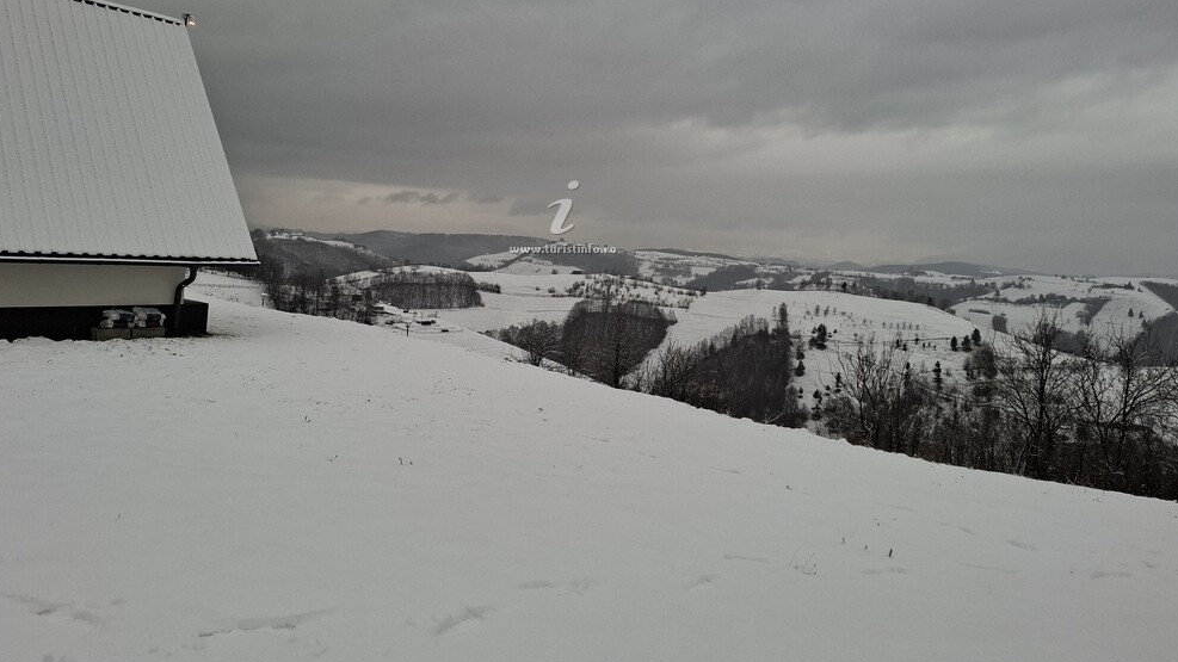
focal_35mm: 26
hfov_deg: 71.9
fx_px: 812
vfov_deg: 43.9
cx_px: 584
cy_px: 236
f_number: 1.8
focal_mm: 5.54
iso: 50
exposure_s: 1/314
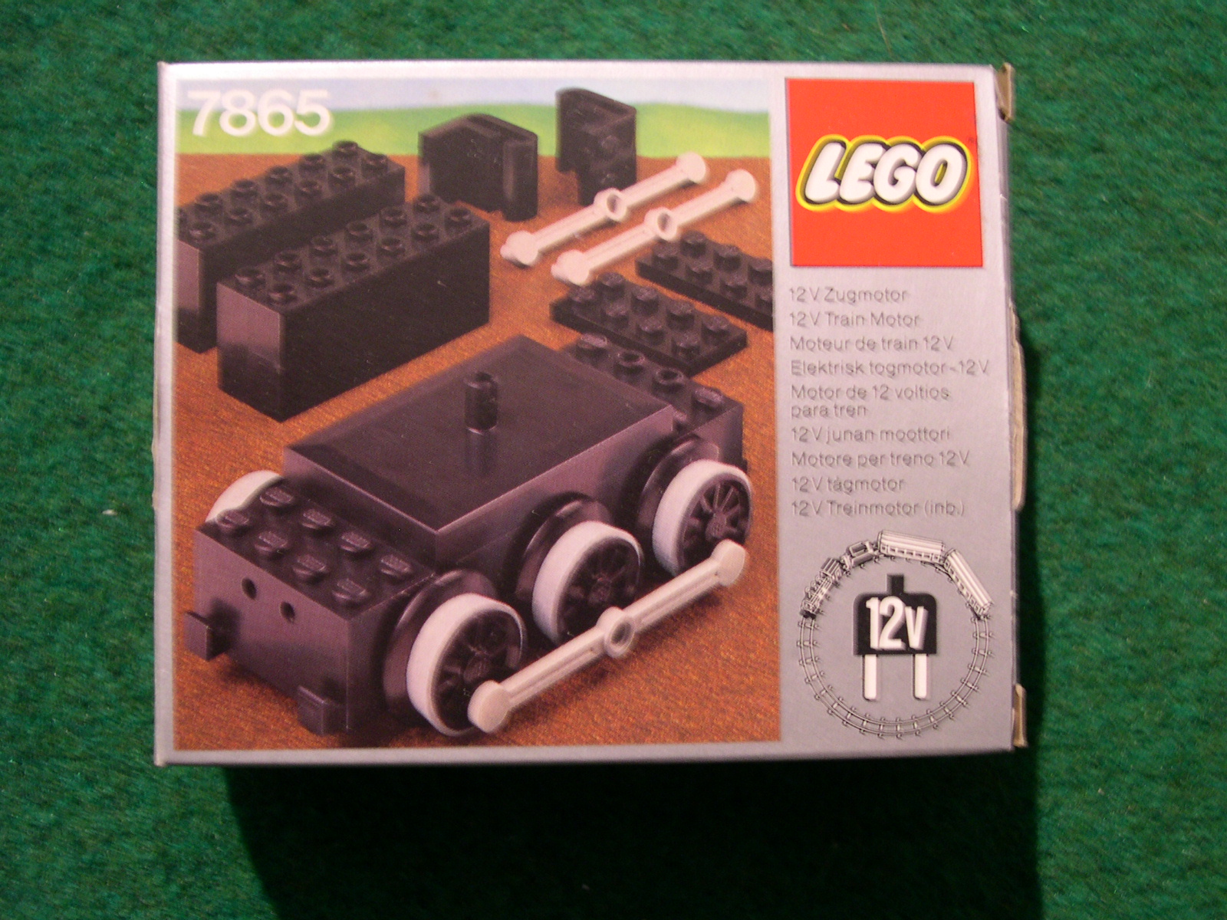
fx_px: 1489
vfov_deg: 34.3
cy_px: 460
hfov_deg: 44.8
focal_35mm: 42
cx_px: 614
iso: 208
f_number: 2.9
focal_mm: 9
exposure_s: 1/5.3
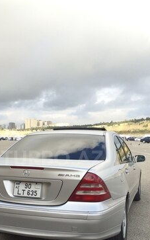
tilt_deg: -8.3
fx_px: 275
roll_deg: +1.4
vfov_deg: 46.5
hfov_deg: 30.4
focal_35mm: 42
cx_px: 52
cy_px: 158
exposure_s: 1/641
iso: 32
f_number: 2.2
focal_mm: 4.15
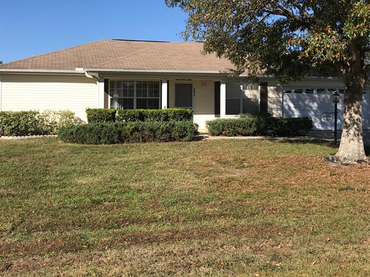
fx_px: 460
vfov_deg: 33.4
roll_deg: +0.7
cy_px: 104
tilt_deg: +0.4
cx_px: 187
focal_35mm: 43
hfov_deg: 43.9
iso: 20
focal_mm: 3.99
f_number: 1.8
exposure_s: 1/2227
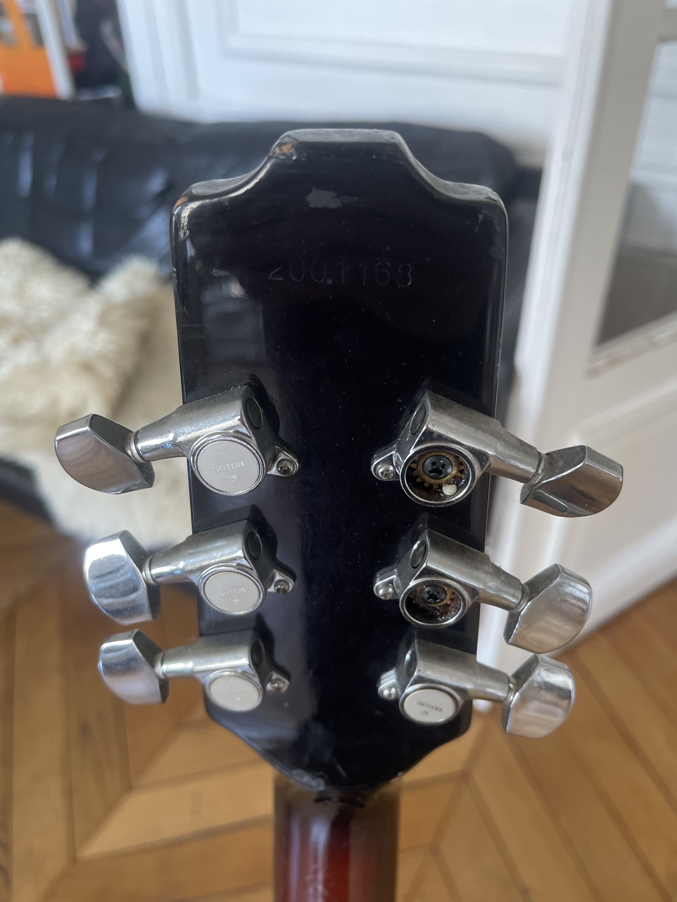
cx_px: 338
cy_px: 451
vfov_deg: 67.3
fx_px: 678
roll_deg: +2.9
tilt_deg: -39.7
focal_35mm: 26
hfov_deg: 53.1
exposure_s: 1/60
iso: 250
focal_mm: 5.1
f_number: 1.6
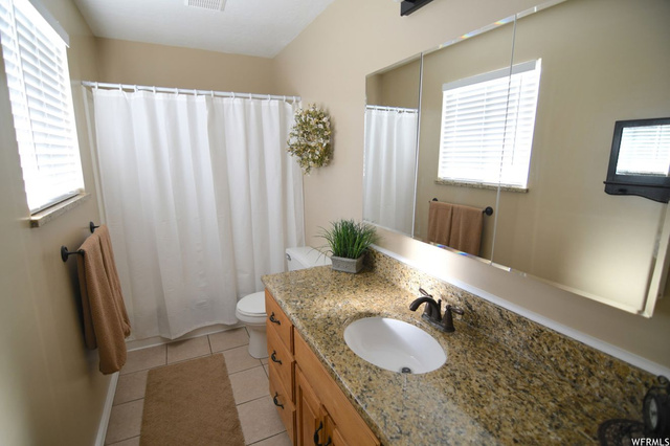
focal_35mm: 16
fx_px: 307
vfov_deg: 72.0
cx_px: 335
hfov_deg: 95.0
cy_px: 223
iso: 100
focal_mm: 11
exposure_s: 1/40
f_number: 2.8
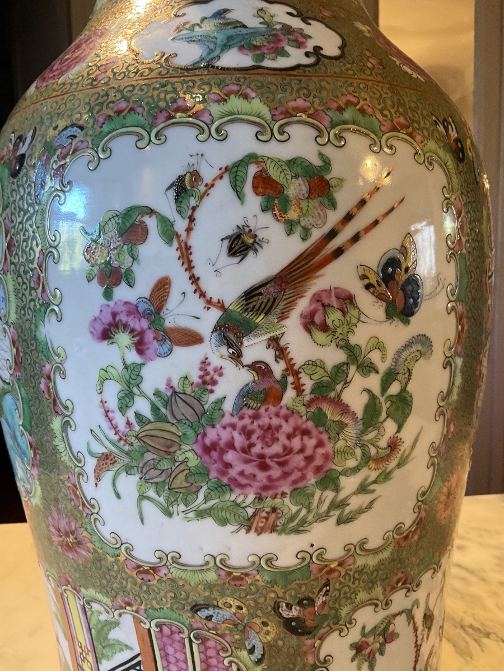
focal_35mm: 29
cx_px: 252
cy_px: 336
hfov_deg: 48.2
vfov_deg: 61.7
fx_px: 563
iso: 200
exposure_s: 1/50
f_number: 1.8
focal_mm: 3
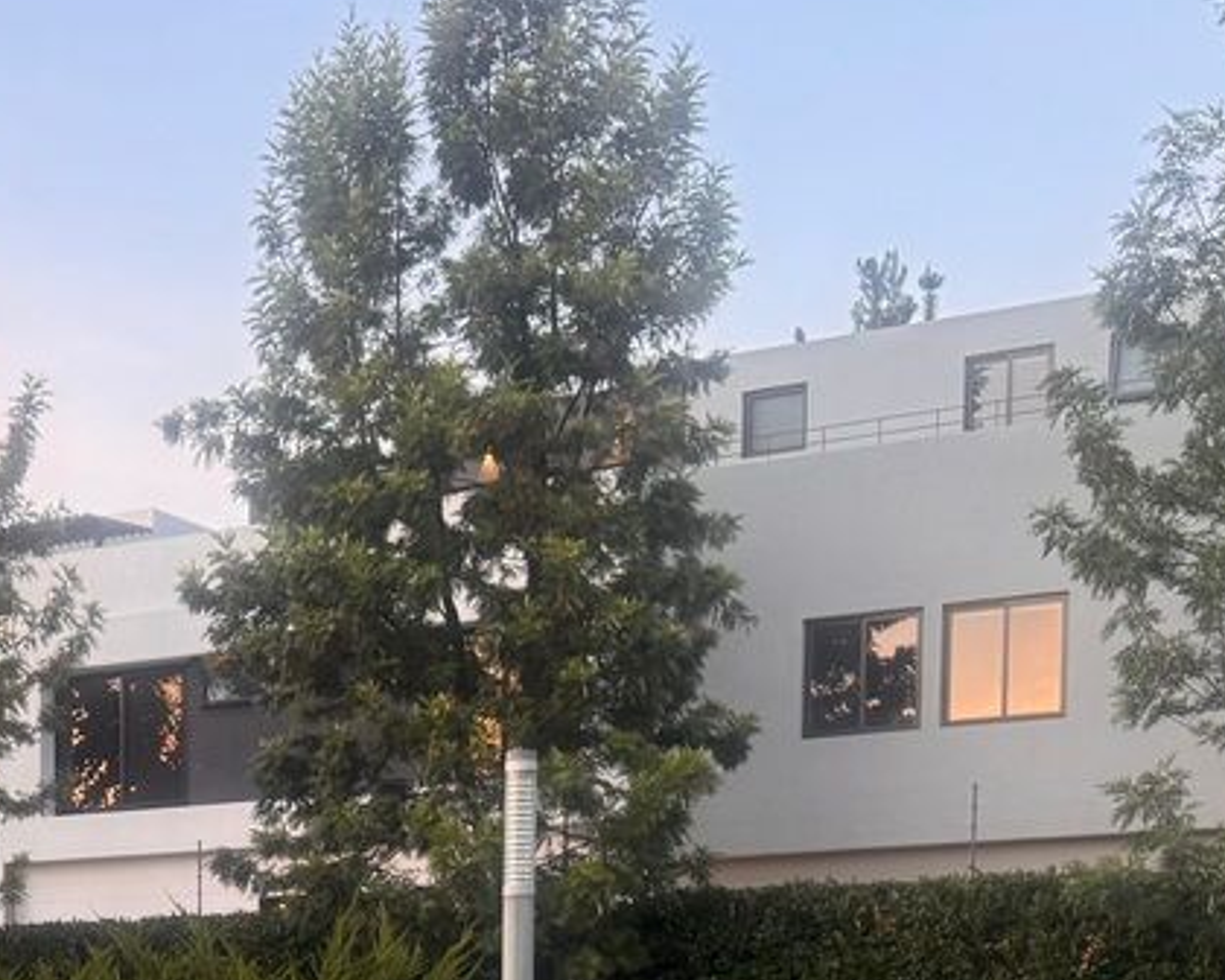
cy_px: 1266
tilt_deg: -3.5
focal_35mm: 67
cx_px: 32
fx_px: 2429
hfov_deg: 26.9
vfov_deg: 20.8
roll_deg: +0.3
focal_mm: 6.76
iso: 200
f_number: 1.78
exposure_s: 1/60
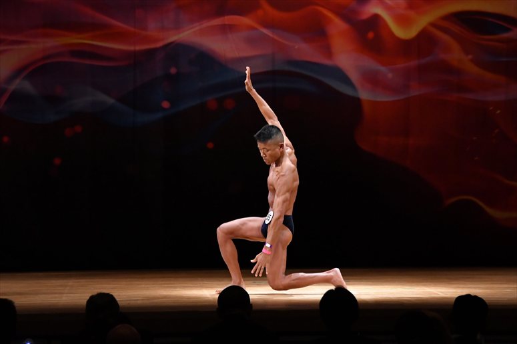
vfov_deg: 6.8
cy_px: 172
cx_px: 258
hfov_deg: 10.2
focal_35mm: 202
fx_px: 2900
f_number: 5.6
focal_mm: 135
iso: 4000
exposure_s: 1/400
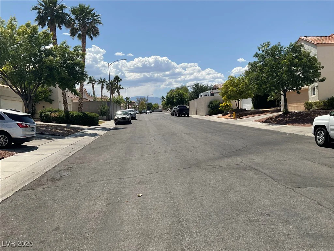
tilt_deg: -2.8
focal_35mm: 29
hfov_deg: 61.7
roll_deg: +2.2
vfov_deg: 48.2
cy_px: 126
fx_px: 280
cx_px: 167
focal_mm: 3
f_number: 1.8
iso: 16
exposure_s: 1/3125
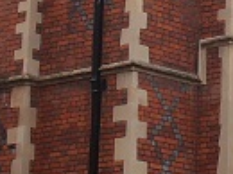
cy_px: 45
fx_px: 1821
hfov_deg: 7.2
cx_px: 384
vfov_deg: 5.5
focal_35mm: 271
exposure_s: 1/250
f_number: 4.2
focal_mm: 7.87
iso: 80
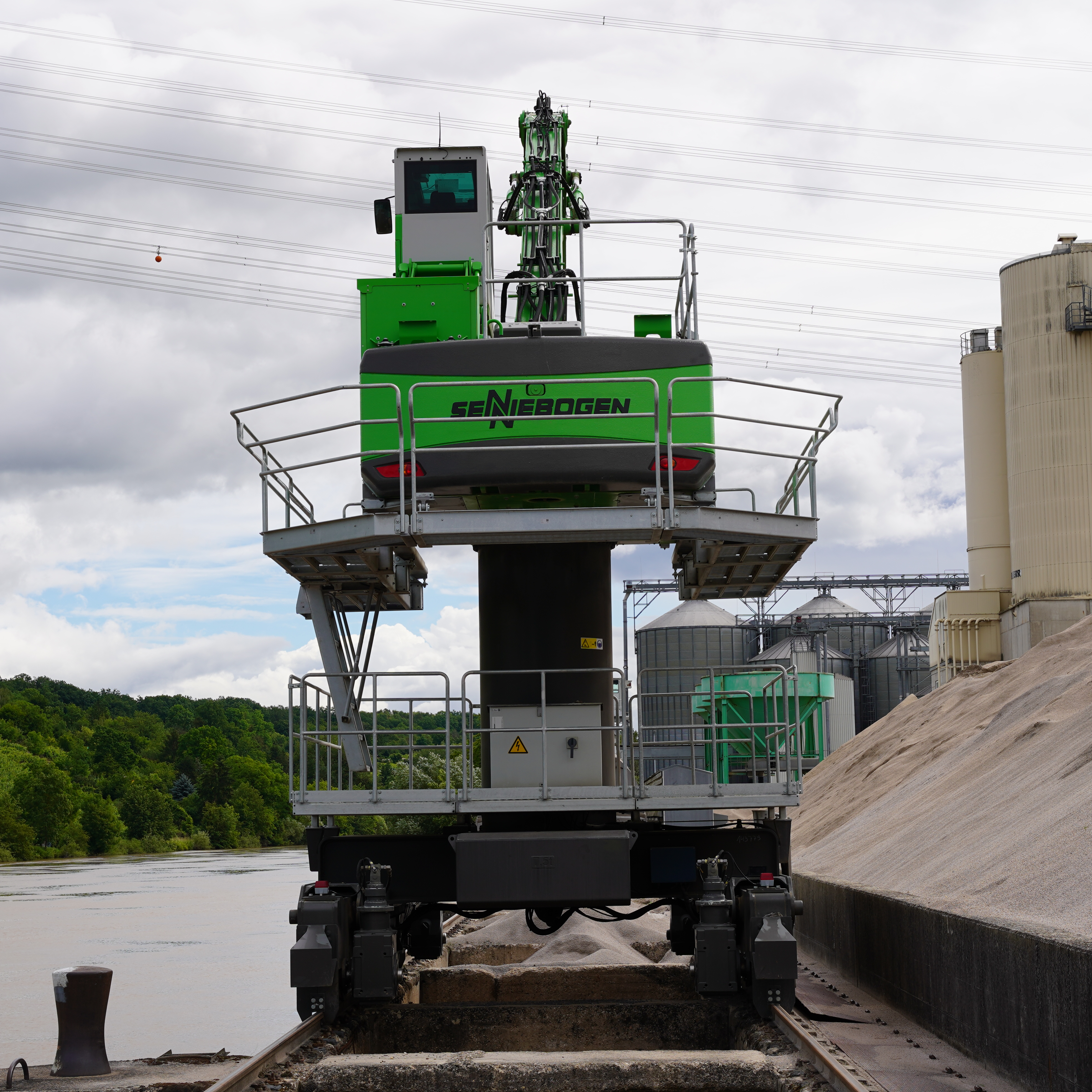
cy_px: 545
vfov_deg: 26.1
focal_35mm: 66
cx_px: 530
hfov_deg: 26.1
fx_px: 2360
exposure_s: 1/200
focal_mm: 51.1
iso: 100
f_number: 10
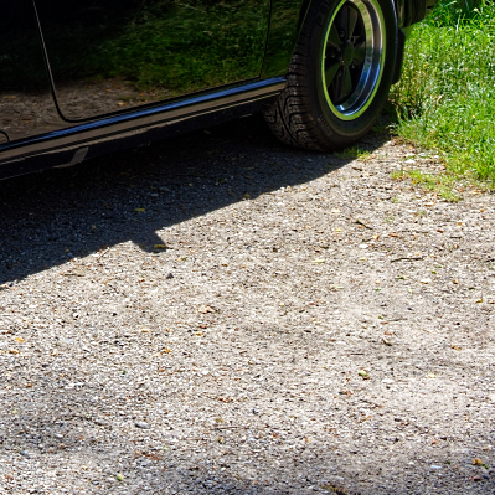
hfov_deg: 13.2
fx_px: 2071
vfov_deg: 13.5
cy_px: 7
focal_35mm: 128
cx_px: -150
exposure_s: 1/100
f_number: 11
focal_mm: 50
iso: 140
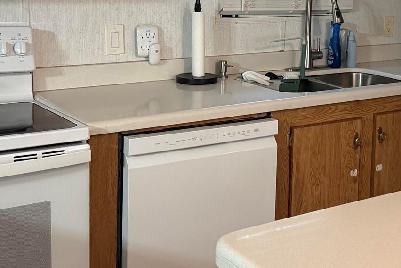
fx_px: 668
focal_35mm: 60
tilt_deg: -7.7
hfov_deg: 33.0
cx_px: 281
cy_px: 56
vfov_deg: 22.3
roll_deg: -1.2
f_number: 1.78
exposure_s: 1/60
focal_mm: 6.76
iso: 500
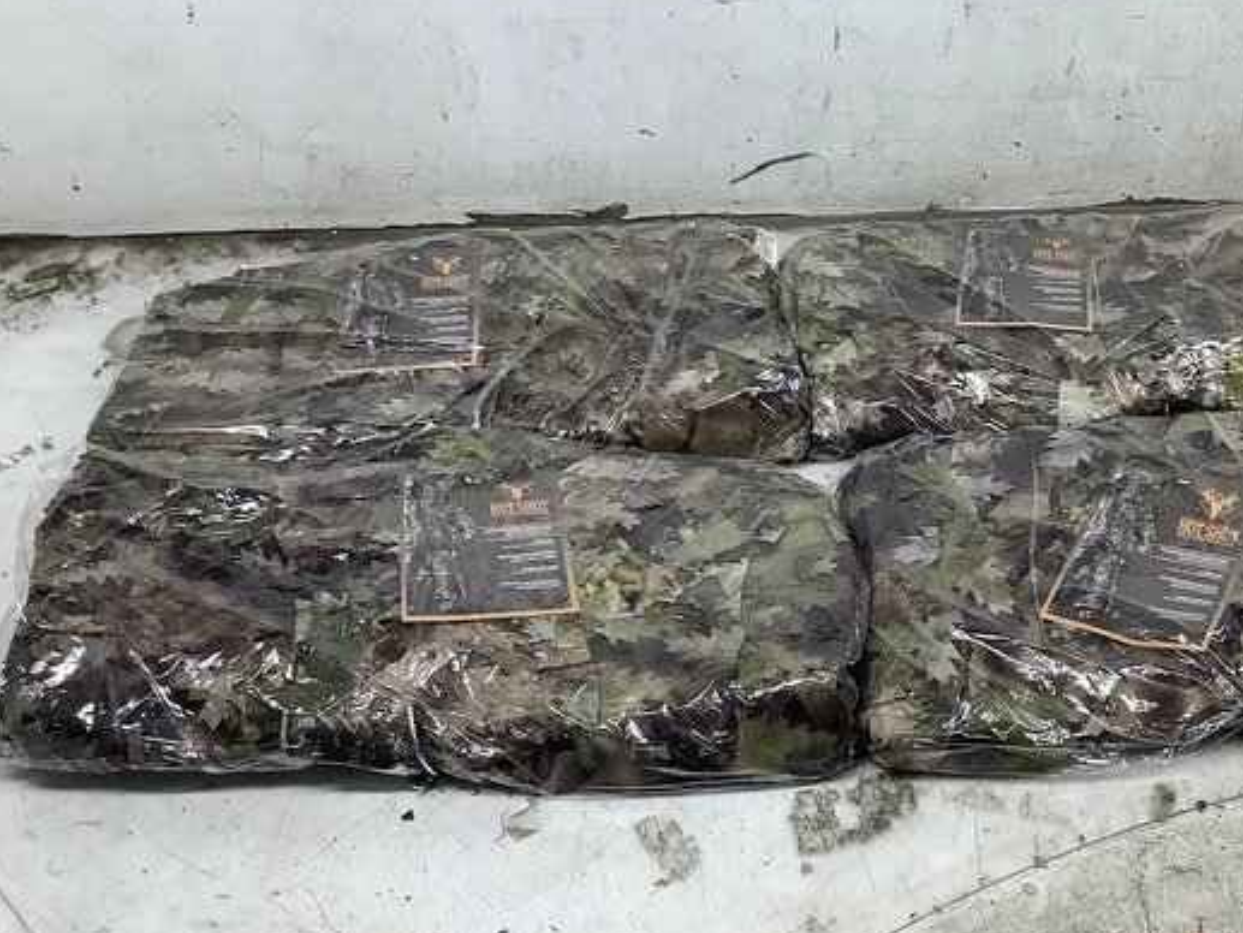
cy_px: 453
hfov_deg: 41.4
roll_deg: +1.2
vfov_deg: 32.2
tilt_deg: -38.9
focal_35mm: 45
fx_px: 1616
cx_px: 854
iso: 80
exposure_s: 1/120
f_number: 2.4
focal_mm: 3.3
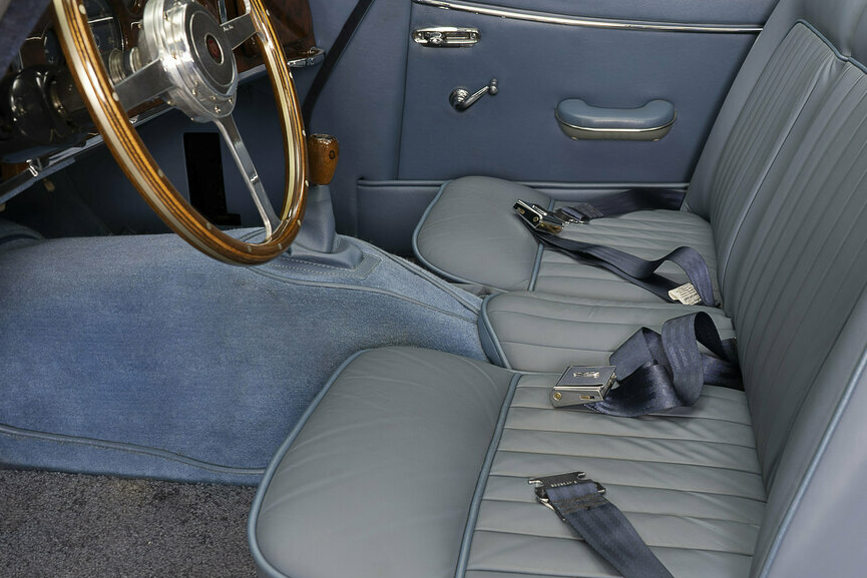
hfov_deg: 45.1
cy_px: 278
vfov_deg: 31.2
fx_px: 1036
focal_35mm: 43
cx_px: 530
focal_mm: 31
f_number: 8
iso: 250
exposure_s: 1/1.67
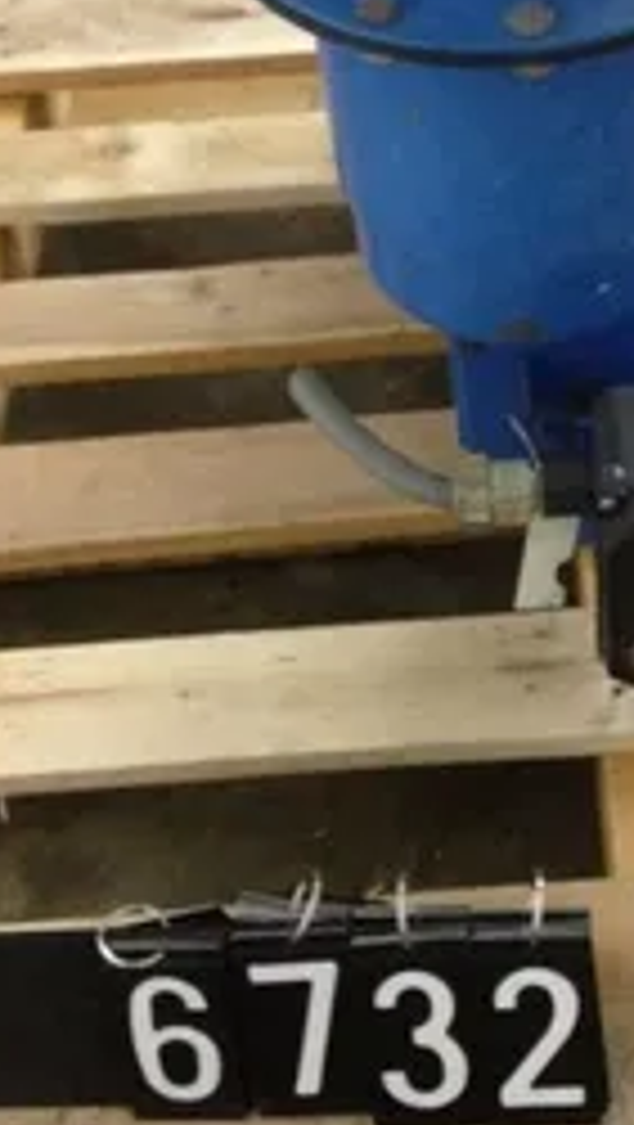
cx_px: 450
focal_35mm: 61
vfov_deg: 34.2
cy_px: 450
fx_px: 1819
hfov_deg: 19.7
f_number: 2.4
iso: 320
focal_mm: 4.28
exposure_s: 1/20
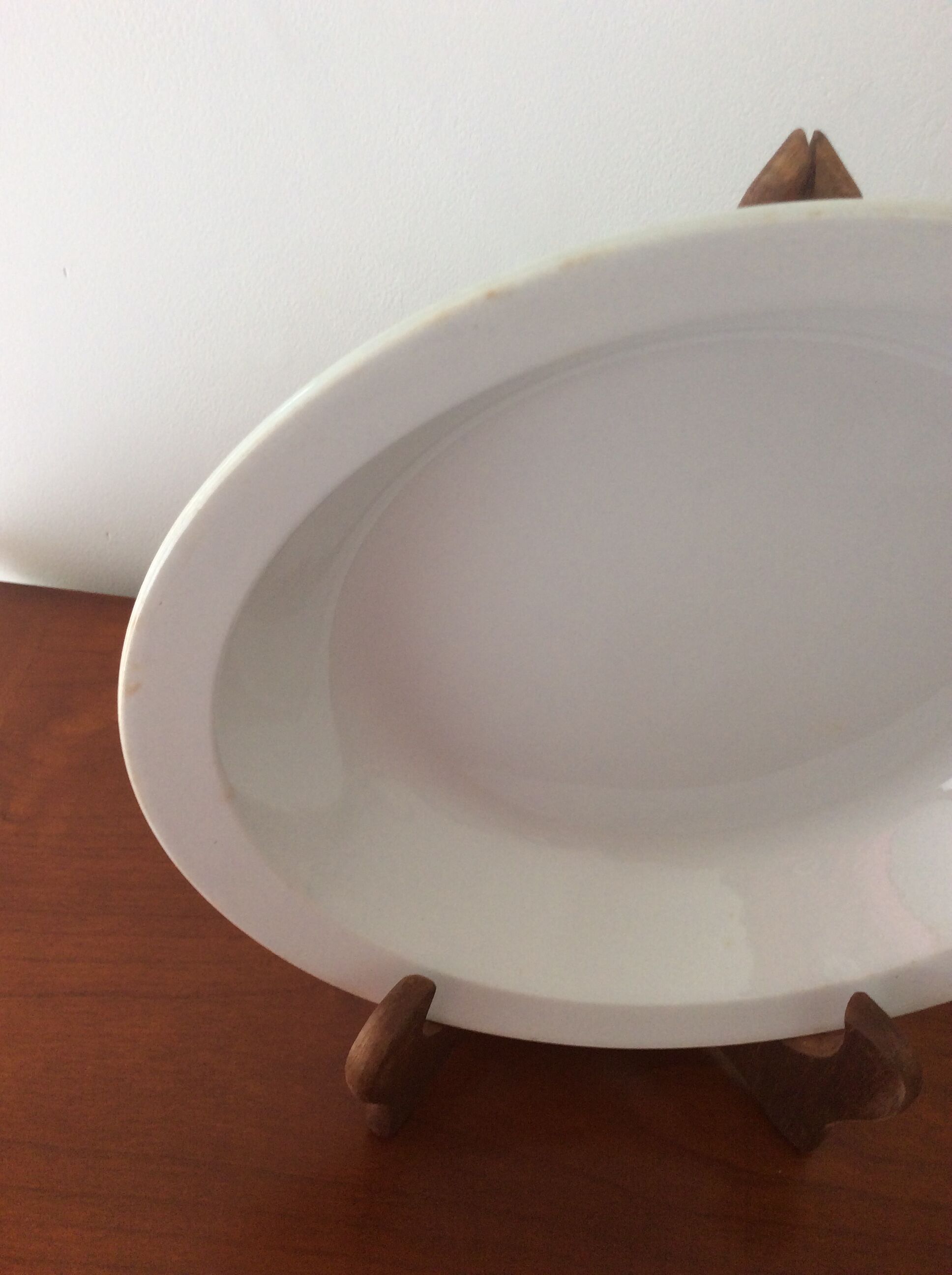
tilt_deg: -44.0
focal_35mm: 32
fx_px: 1177
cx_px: 476
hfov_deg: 44.1
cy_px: 638
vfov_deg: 56.9
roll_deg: -5.8
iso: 64
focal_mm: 3.3
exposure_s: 1/25
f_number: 2.4
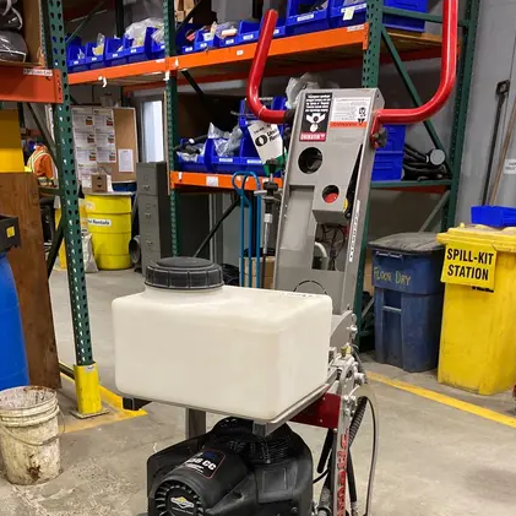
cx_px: 248
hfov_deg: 41.9
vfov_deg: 39.9
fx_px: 675
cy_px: 423
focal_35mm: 40
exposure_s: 1/60
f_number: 1.8
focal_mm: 4.25
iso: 250
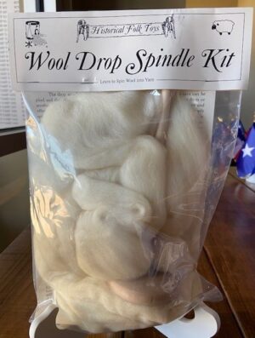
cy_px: 169
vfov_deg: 67.2
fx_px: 254
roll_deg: +0.2
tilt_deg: -12.5
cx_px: 128
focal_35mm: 26
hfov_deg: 53.3
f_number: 1.8
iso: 80
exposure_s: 1/60
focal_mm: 4.25
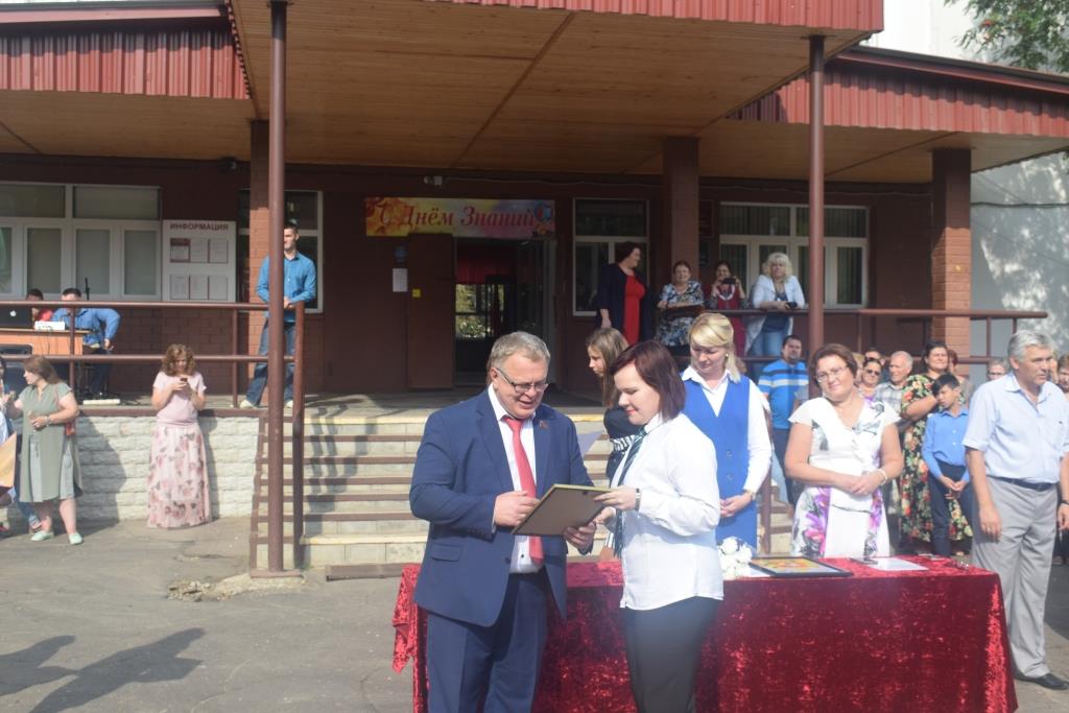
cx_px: 534
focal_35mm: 44
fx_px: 1292
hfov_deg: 45.0
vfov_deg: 30.9
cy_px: 356
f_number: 9
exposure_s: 1/320
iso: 200
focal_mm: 29
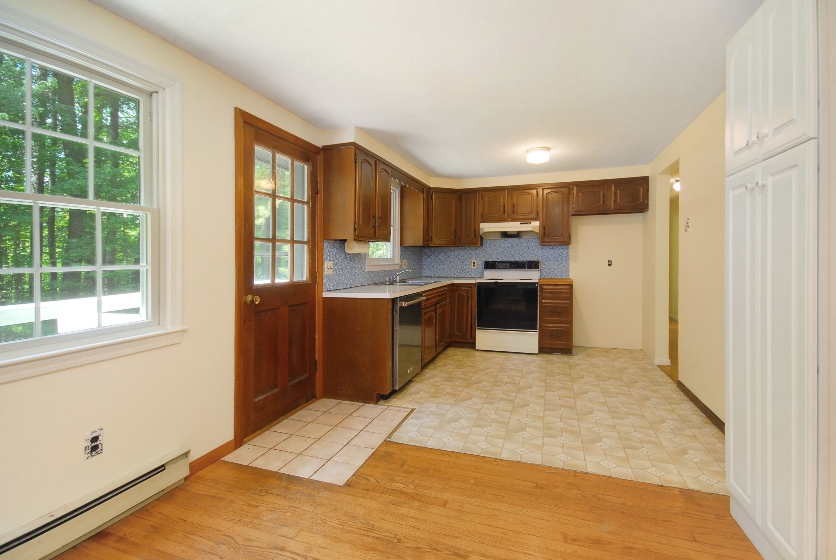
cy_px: 280
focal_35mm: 15
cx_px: 418
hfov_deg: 100.3
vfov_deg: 77.6
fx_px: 349
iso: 640
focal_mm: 10
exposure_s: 1/50
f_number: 5.6
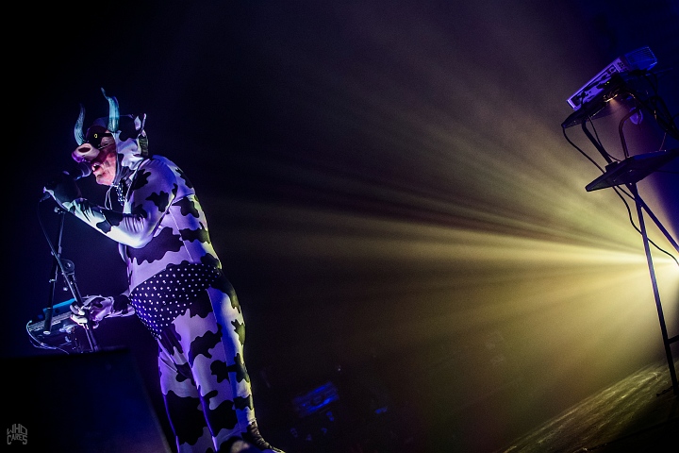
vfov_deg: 31.9
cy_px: 226
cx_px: 340
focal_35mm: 42
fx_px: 792
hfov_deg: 46.4
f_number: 2.8
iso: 1250
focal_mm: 28
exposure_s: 1/80
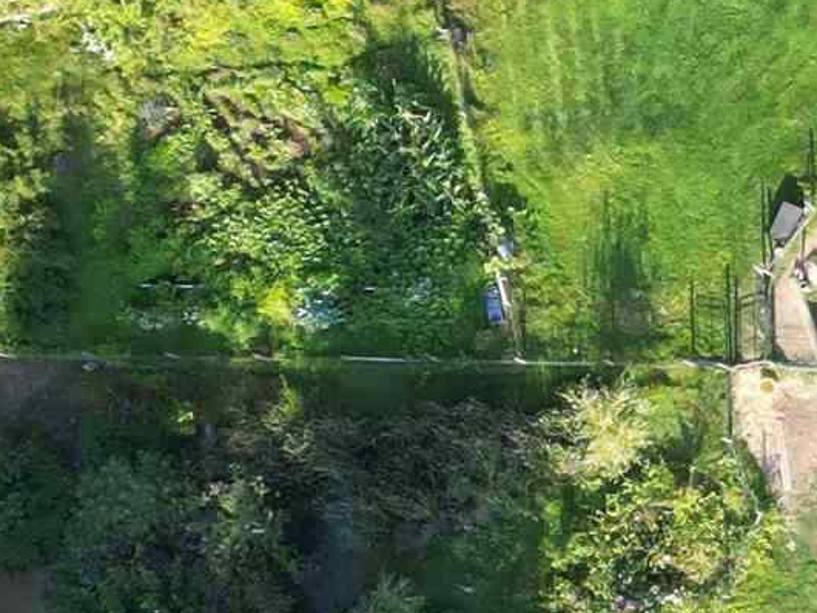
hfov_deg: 12.9
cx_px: 1463
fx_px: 3282
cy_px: 325
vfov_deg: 10.7
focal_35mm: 139
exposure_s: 1/640
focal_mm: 6.72
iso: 100
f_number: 1.7
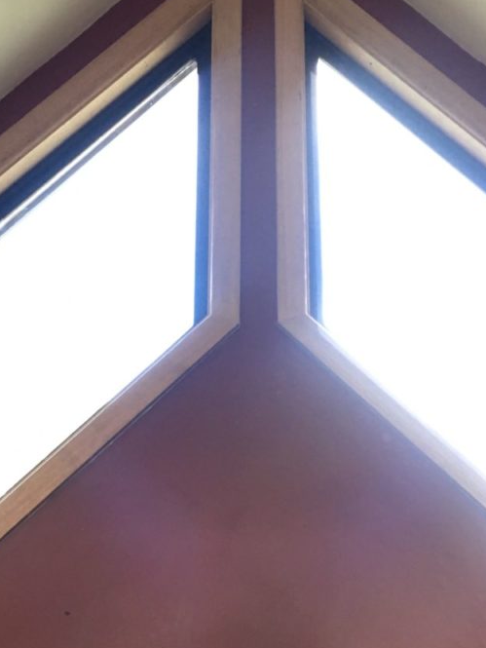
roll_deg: +0.3
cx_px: 255
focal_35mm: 67
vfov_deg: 28.8
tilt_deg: +20.3
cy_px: 429
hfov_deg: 21.9
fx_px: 1254
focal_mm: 4.15
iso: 125
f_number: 2.2
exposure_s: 1/33
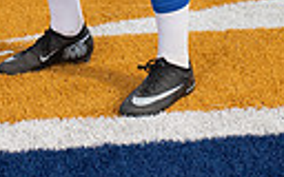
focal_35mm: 158
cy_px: -308
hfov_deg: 13.2
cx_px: 106
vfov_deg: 7.5
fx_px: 1223
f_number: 7.1
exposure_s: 1/400
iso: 100
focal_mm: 44
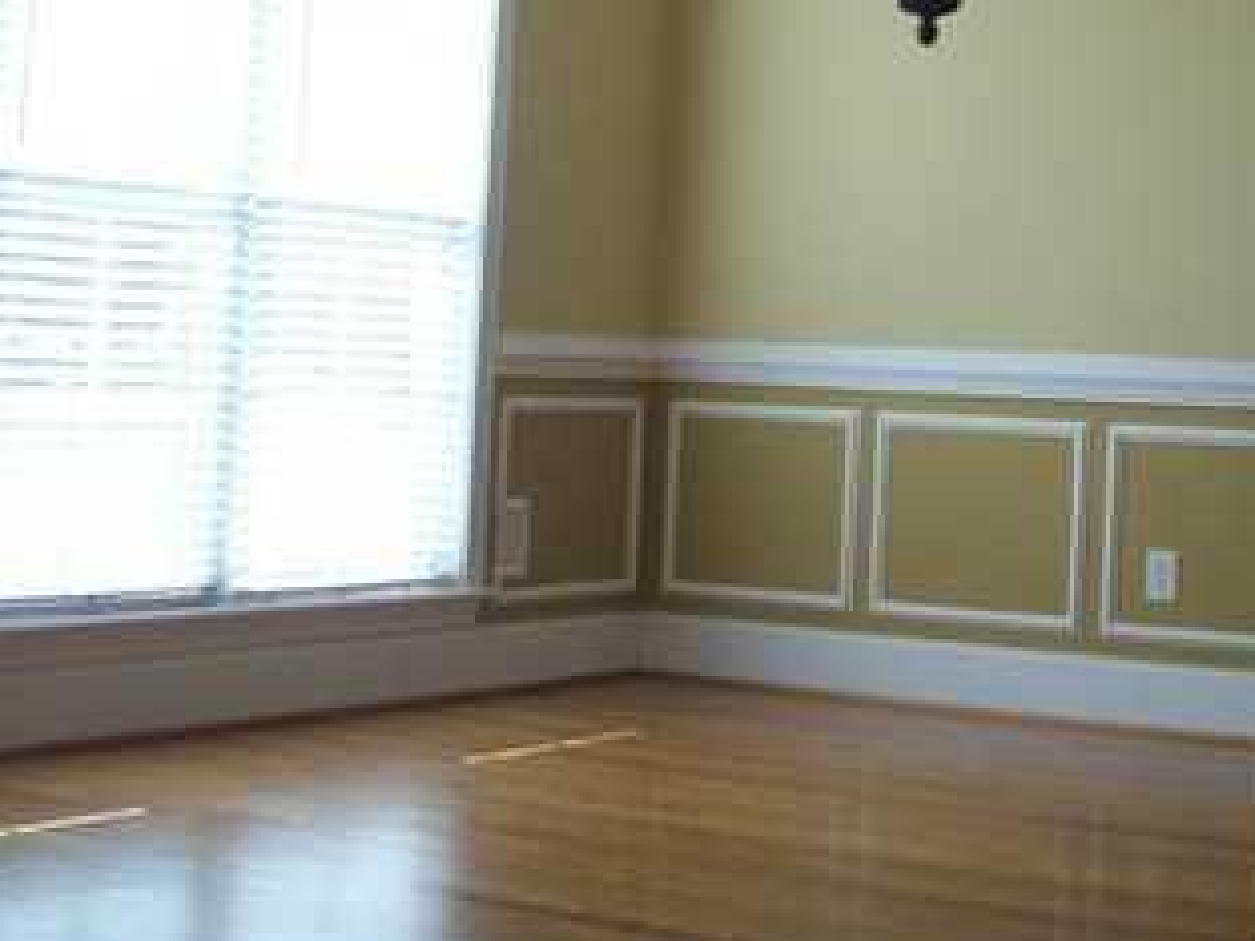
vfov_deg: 19.1
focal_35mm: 76
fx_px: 2755
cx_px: 893
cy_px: 97
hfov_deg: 25.4
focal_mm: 6.2
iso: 80
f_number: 2.8
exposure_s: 1/174
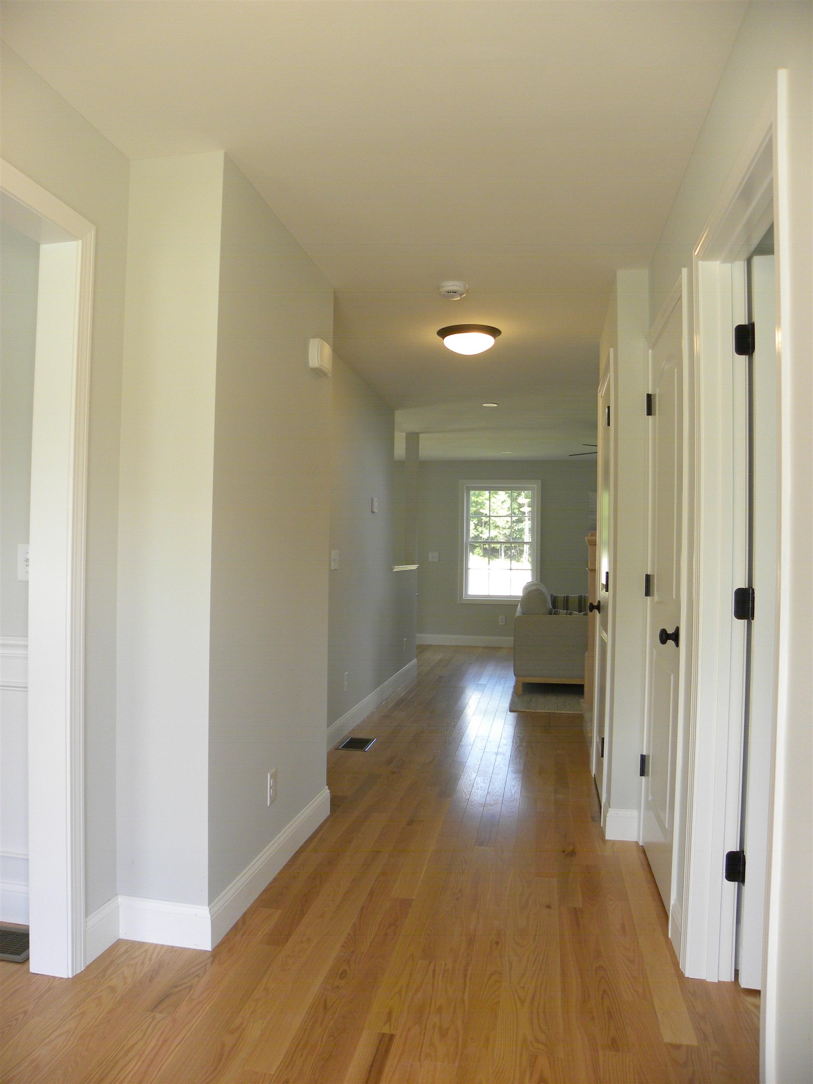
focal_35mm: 26
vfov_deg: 67.3
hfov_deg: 53.1
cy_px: 542
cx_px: 406
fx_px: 814
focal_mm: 4.6
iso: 108
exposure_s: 1/71
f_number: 2.8
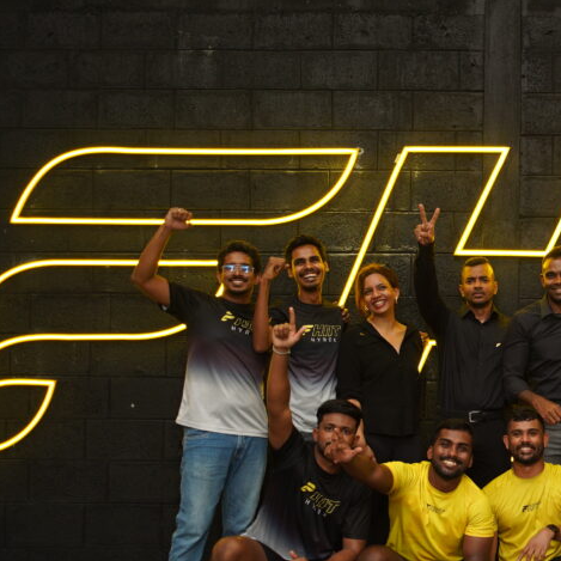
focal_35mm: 65
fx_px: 1192
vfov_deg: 26.4
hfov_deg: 24.9
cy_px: 330
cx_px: 590
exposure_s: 1/100
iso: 400
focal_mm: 35
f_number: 2
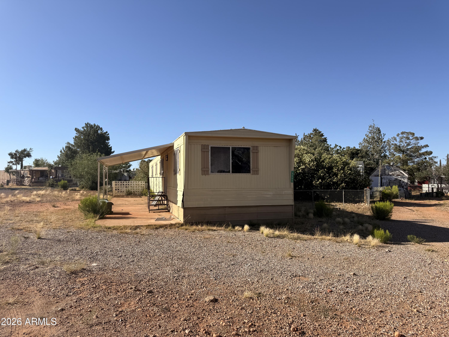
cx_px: 224
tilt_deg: +3.9
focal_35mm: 24
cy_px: 168
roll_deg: +0.8
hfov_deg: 71.6
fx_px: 311
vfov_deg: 56.8
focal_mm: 6.76
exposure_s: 1/4405
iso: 80
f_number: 1.78
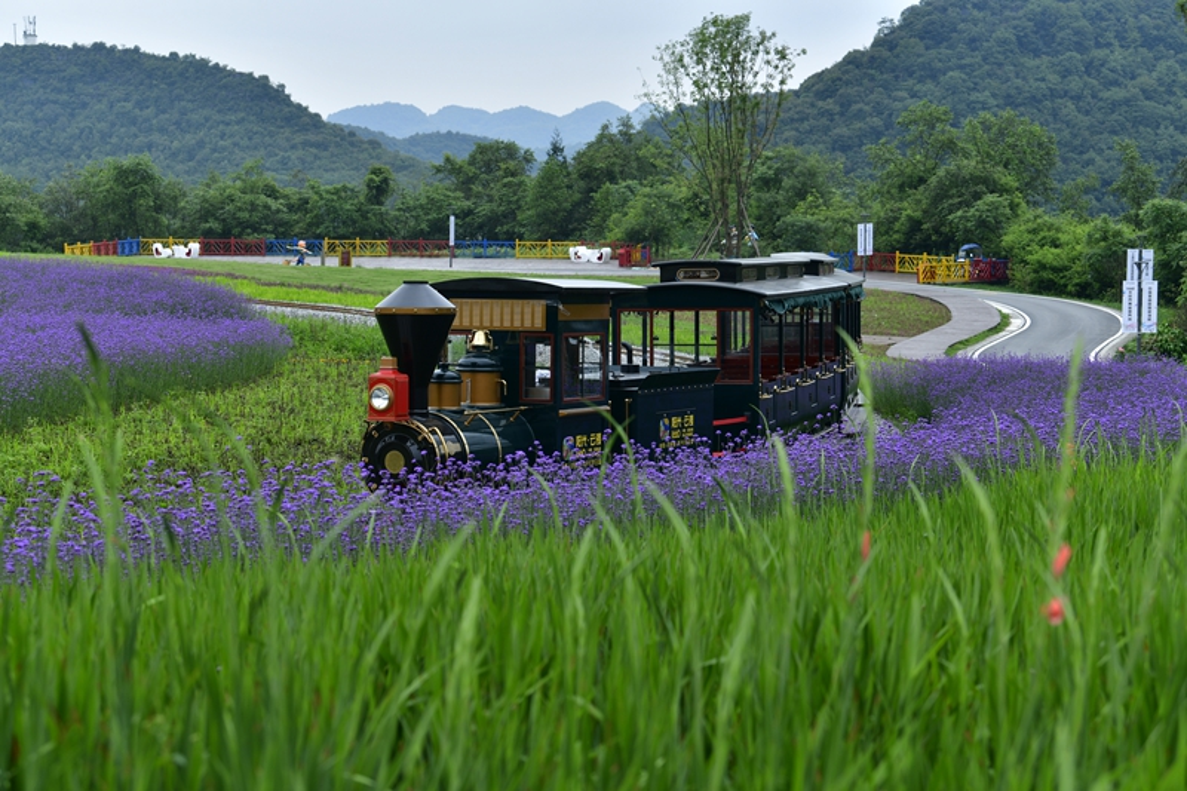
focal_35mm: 70
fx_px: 2307
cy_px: 396
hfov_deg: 28.8
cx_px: 594
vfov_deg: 19.4
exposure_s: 1/160
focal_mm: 70
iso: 100
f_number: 5
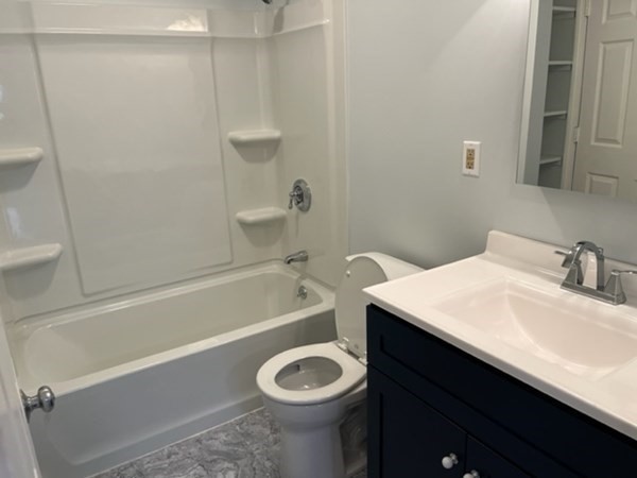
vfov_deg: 53.1
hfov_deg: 67.3
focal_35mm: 26
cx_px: 318
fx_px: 478
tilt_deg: -17.2
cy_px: 239
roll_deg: +2.2
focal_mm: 5.1
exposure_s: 1/120
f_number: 1.6
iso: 125
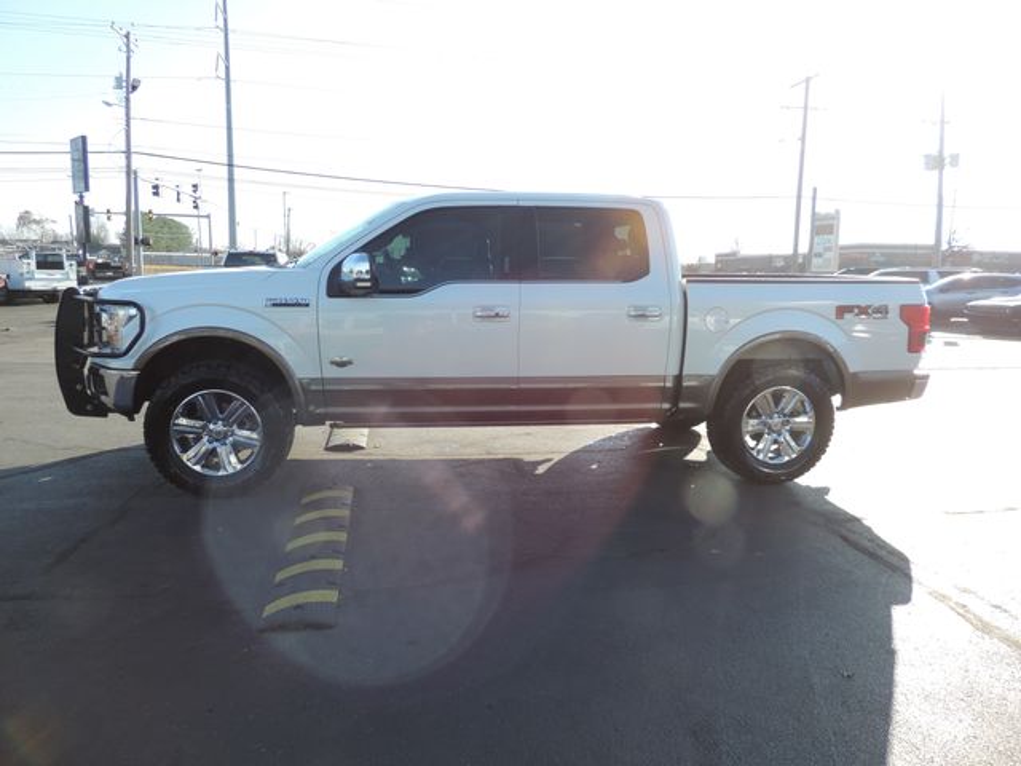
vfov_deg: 56.8
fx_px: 708
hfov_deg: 71.6
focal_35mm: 24
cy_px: 383
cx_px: 510
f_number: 3
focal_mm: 4.3
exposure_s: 1/400
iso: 80
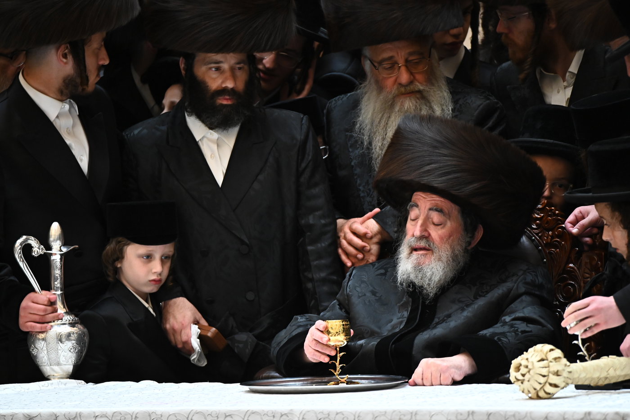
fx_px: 10498
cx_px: 315
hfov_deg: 3.4
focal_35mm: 600
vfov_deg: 2.3
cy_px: 210
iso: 4000
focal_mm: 600
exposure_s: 1/160
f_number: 6.3
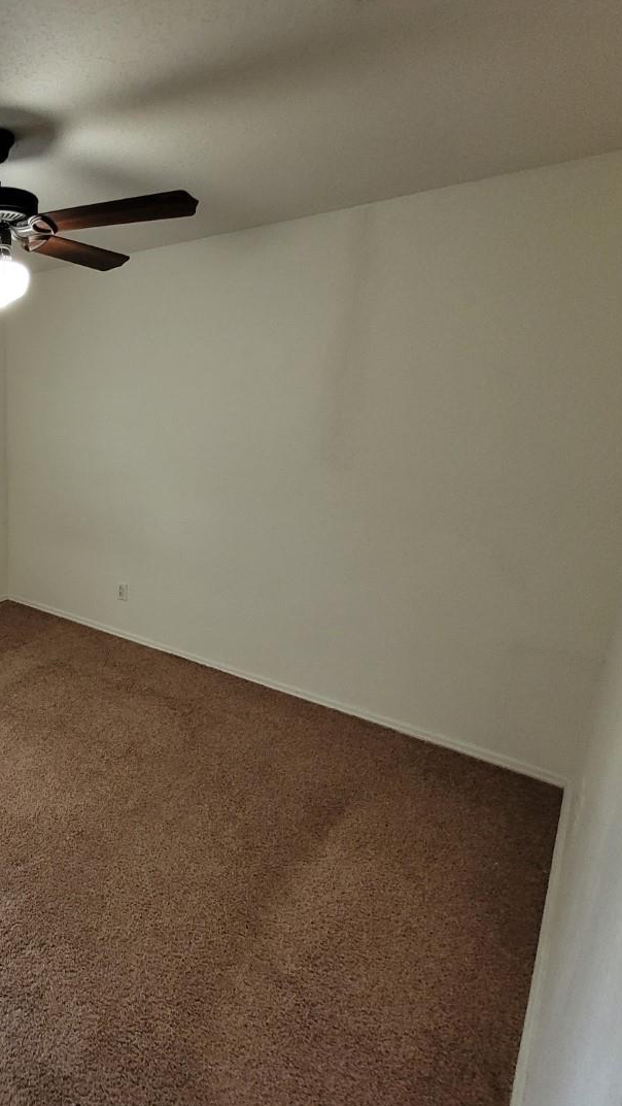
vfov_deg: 89.6
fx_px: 557
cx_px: -2
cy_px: 555
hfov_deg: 48.0
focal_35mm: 19
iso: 250
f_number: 2.2
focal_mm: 1.74
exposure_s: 1/60
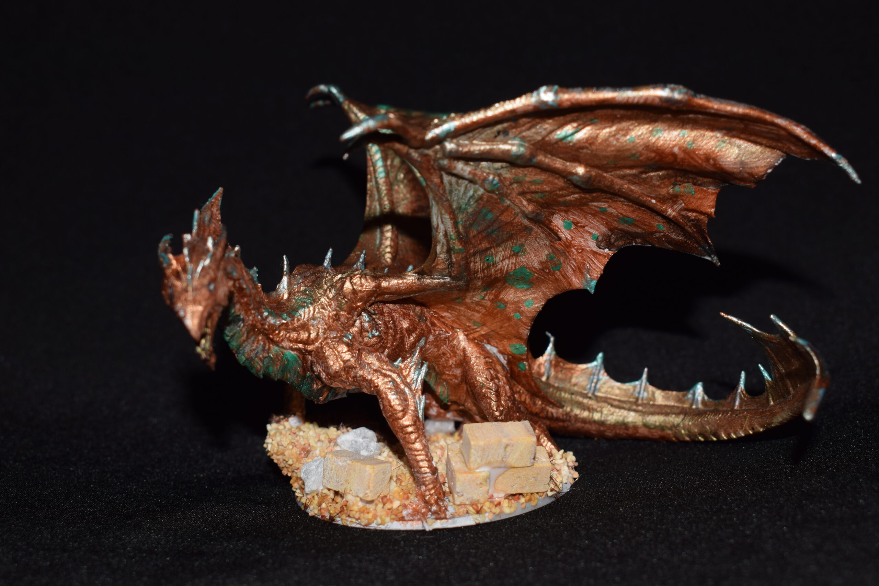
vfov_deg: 23.8
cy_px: 293
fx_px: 1392
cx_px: 440
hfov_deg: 35.1
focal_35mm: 57
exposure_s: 1/60
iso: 100
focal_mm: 38
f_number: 8
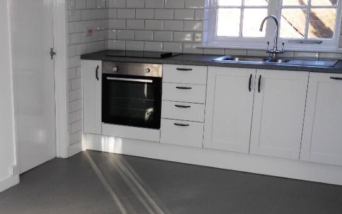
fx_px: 513
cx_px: 77
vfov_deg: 23.3
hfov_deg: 35.9
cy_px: 158
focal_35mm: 55
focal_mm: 14
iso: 160
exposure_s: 1/125
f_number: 3.5
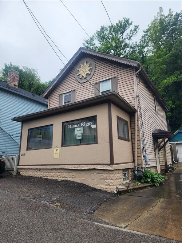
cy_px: 122
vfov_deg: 73.9
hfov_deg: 58.9
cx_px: 91
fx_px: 161
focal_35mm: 23
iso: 12
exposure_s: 1/183
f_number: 1.8
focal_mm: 6.4
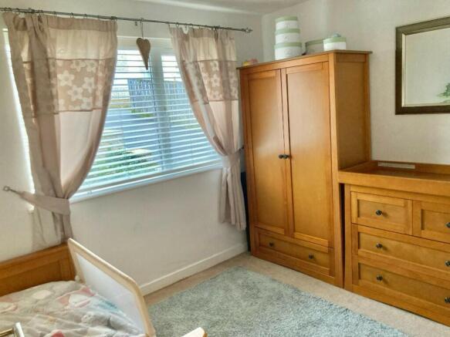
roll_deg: +3.1
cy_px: 168
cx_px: 225
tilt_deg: -9.2
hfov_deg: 63.5
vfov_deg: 49.7
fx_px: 364
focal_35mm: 28
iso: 320
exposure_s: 1/50
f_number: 1.8
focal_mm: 3.99
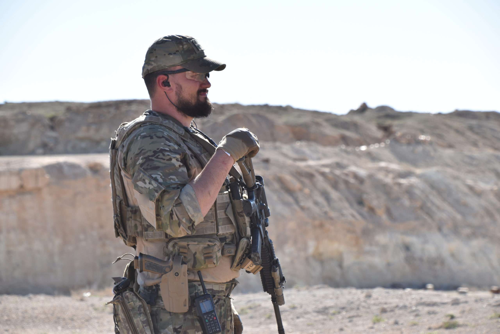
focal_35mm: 183
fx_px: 2542
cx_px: 250
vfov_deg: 7.5
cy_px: 167
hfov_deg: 11.2
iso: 200
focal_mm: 122
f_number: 10
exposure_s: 1/400
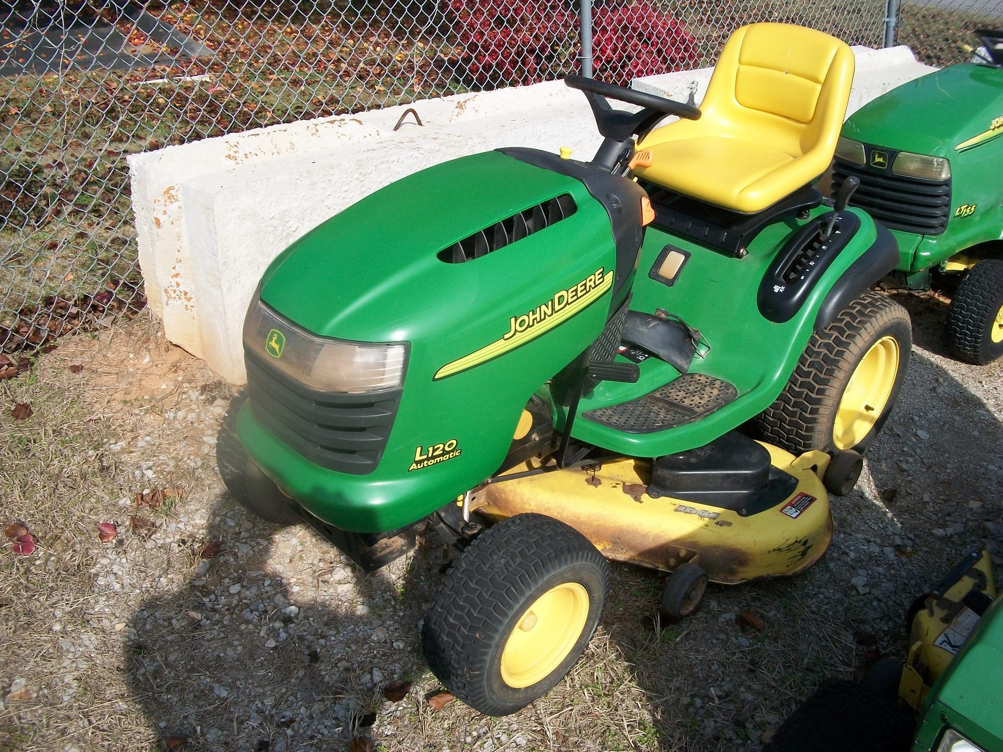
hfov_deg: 56.8
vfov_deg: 44.2
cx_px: 502
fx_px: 927
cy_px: 376
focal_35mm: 32
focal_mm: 5.7
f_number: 5.5
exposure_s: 1/320
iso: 80
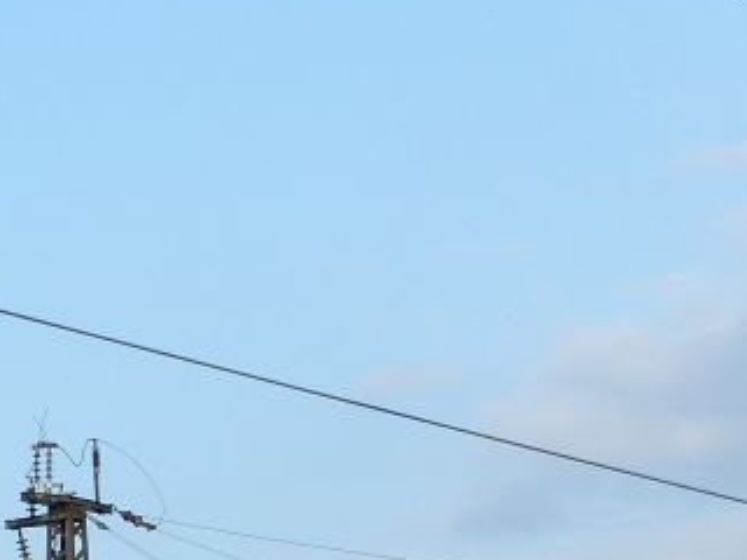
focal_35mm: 322
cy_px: 947
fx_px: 6949
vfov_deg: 4.6
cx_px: 145
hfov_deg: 6.1
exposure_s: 1/500
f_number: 4
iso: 100
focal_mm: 15.5
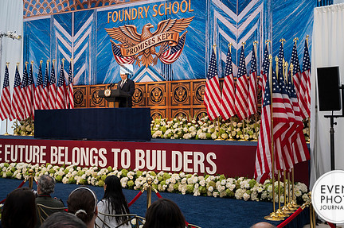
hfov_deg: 41.9
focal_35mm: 47
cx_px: 161
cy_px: 96
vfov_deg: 28.5
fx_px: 449
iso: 220
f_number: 4
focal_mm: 35
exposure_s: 1/160
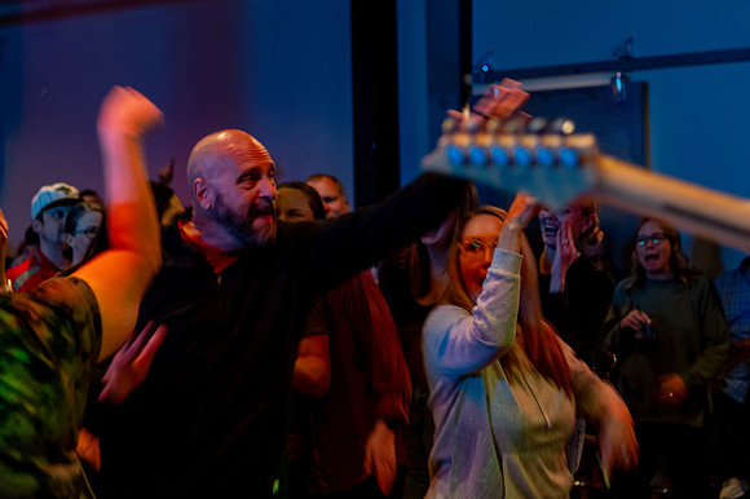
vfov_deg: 15.0
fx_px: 1890
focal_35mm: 91
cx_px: 378
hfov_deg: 22.4
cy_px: 214
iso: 6400
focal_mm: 78
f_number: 4
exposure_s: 1/30
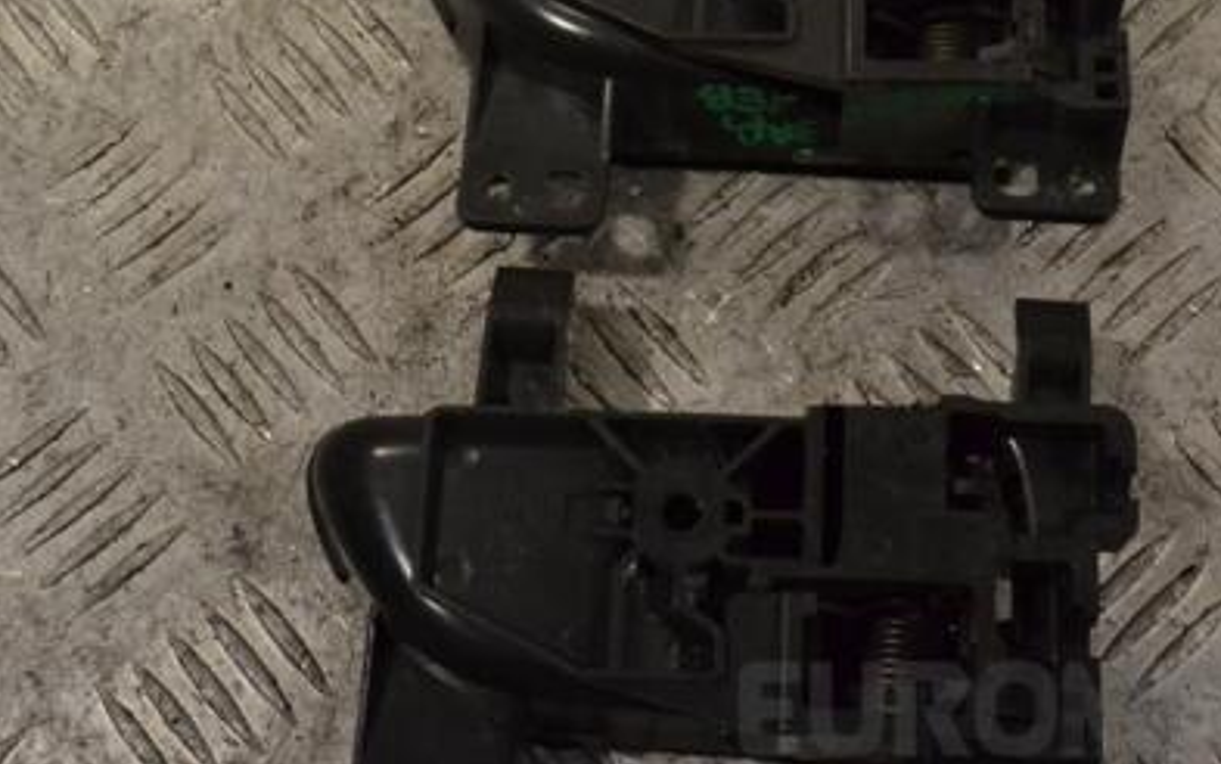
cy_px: 295
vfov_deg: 23.1
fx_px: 1864
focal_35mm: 56
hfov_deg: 36.2
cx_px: 680
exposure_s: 1/500
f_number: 11
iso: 3200
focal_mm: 24
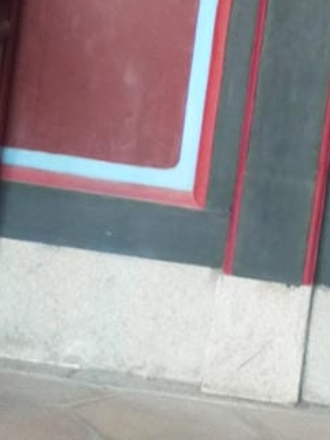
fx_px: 2782
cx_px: 600
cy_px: 138
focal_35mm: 219
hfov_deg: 6.6
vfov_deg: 9.0
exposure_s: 1/20
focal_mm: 22
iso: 1600
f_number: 4.6
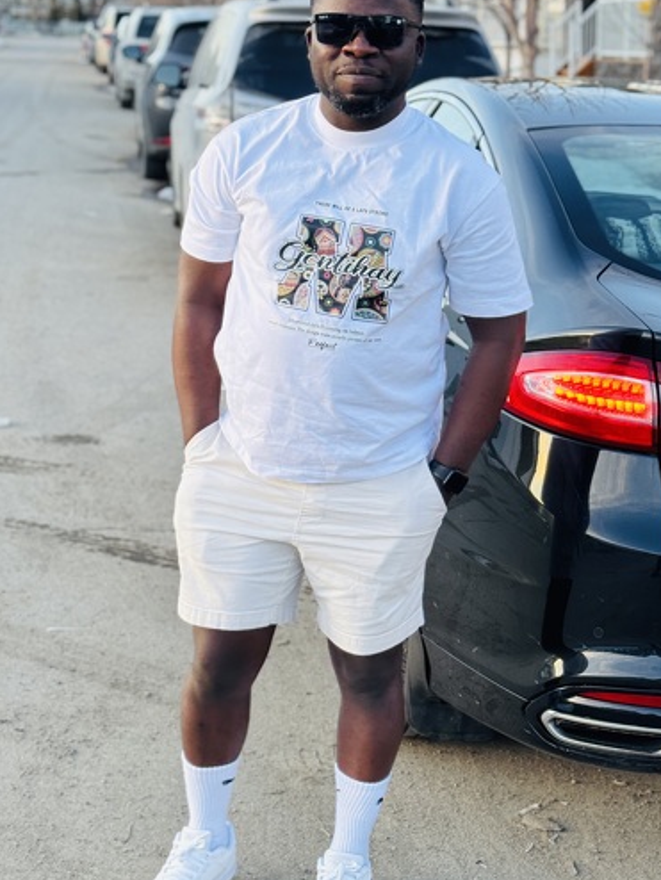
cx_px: 404
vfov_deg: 28.5
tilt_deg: -8.8
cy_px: 344
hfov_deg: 21.6
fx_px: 1730
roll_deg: -1.8
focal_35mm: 68
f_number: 1.78
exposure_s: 1/121
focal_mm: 6.76
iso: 64
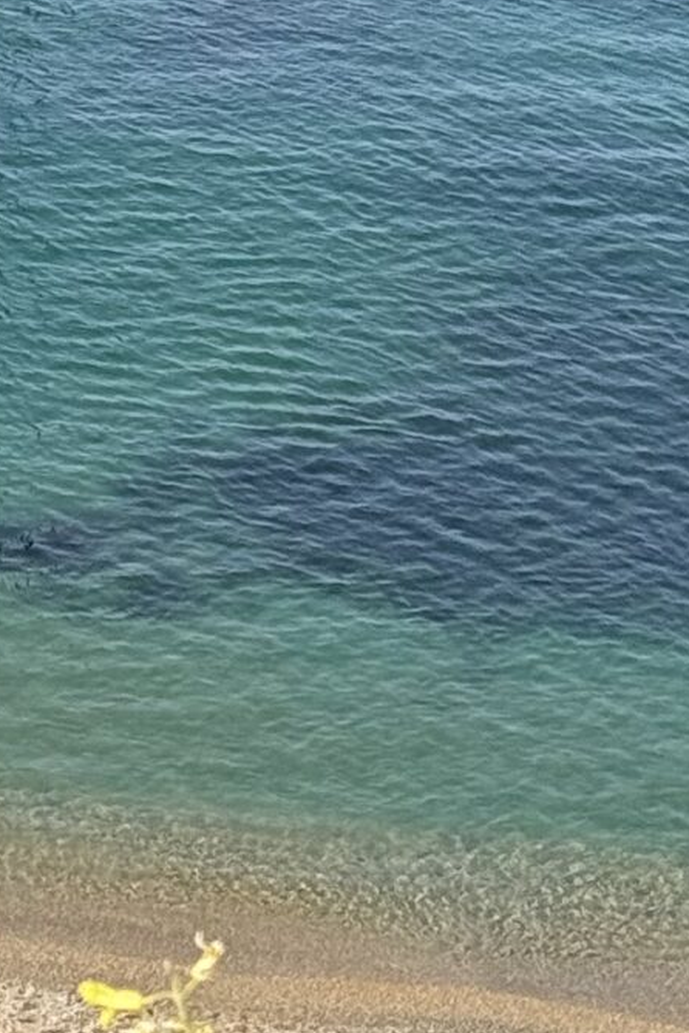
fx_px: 5483
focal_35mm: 191
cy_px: -443
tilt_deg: -13.4
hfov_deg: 7.0
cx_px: -663
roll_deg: -3.7
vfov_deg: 10.5
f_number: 1.78
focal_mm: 6.76
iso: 64
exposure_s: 1/2976
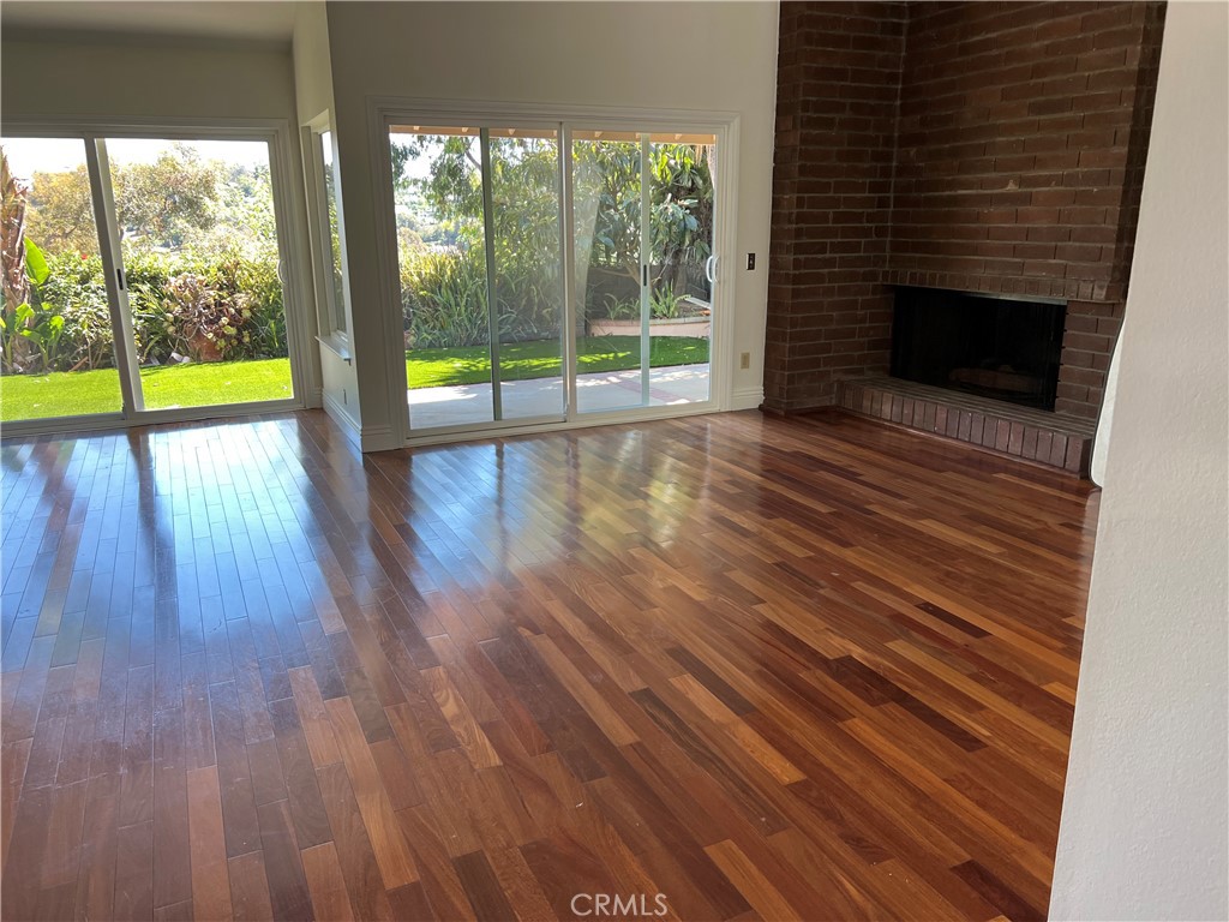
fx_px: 923
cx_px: 614
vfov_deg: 53.1
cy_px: 461
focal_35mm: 26
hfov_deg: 67.3
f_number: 1.5
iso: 80
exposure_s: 1/121
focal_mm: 5.7
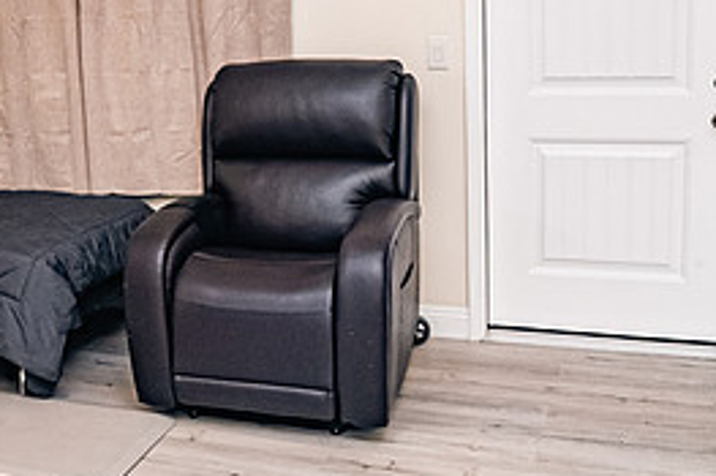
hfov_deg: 36.3
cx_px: 142
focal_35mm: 53
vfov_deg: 25.3
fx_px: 1053
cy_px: 148
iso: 1000
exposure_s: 1/100
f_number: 5.6
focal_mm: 24
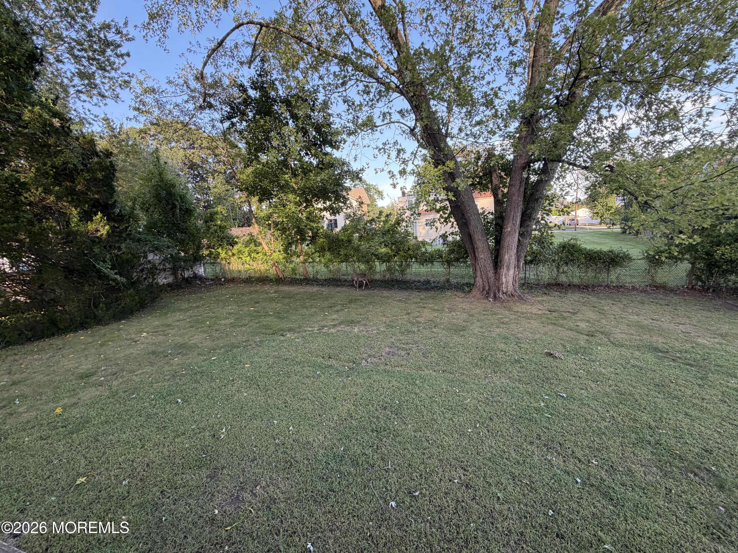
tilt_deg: -9.8
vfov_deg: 85.7
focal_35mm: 14
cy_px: 276
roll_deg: +4.2
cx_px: 369
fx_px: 298
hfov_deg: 102.1
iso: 80
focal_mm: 2.22
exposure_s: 1/121
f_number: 2.2
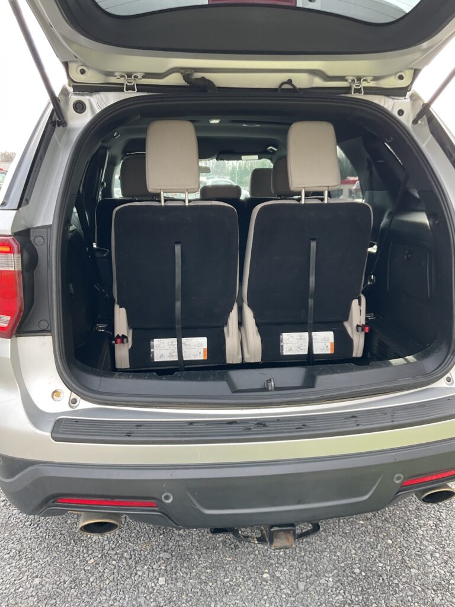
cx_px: 228
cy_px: 304
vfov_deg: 61.7
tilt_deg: -12.1
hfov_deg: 48.2
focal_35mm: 29
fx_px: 508
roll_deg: -0.6
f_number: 1.8
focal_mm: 3
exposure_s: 1/120
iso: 20
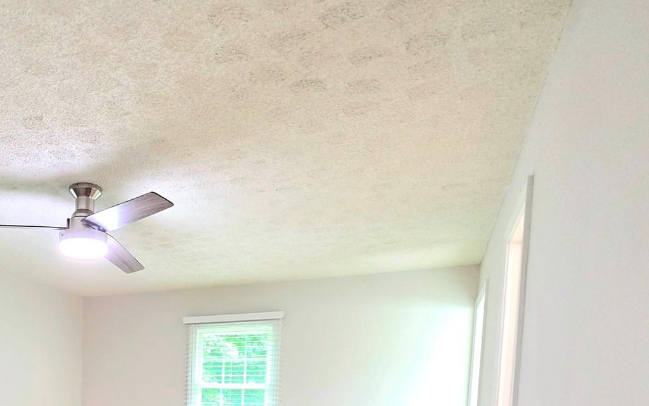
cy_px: 439
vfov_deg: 37.7
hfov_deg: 60.4
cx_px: 117
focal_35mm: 28
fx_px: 495
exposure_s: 1/60.2
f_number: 1.9
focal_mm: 2.2
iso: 250
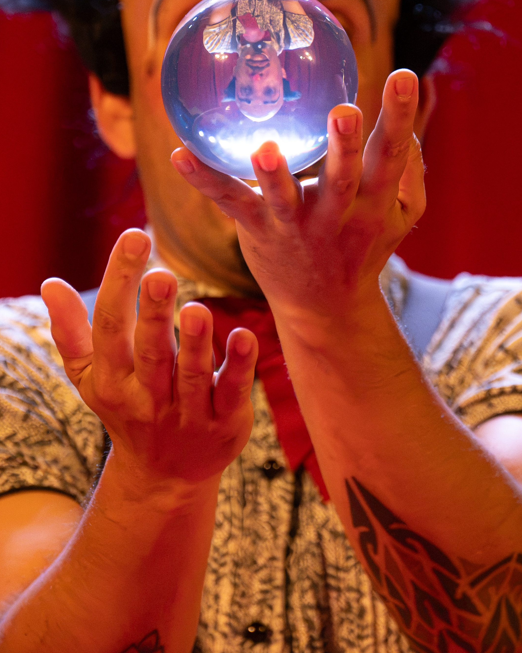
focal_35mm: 662
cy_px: 157
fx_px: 12782
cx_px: 346
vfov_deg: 2.9
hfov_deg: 2.3
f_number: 2.8
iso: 8000
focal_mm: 200
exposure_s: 1/3200
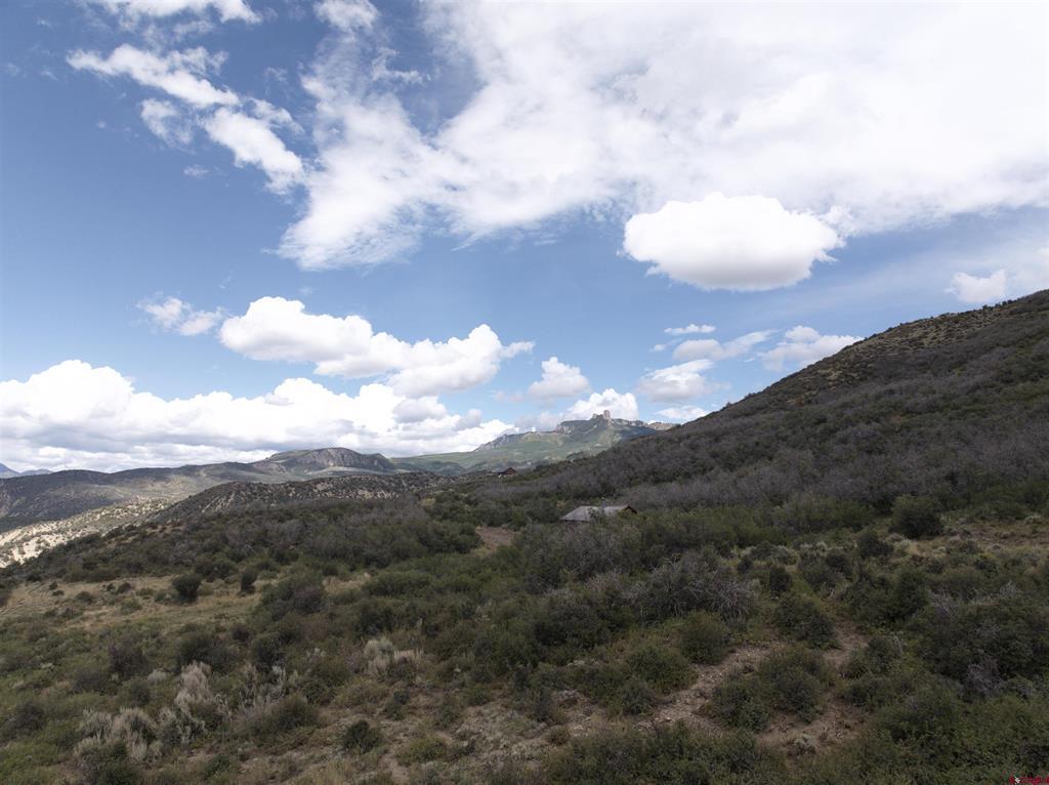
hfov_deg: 71.6
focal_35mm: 24
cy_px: 392
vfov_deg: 56.7
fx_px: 727
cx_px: 524
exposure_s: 1/60
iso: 170
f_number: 2.8
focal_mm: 12.29
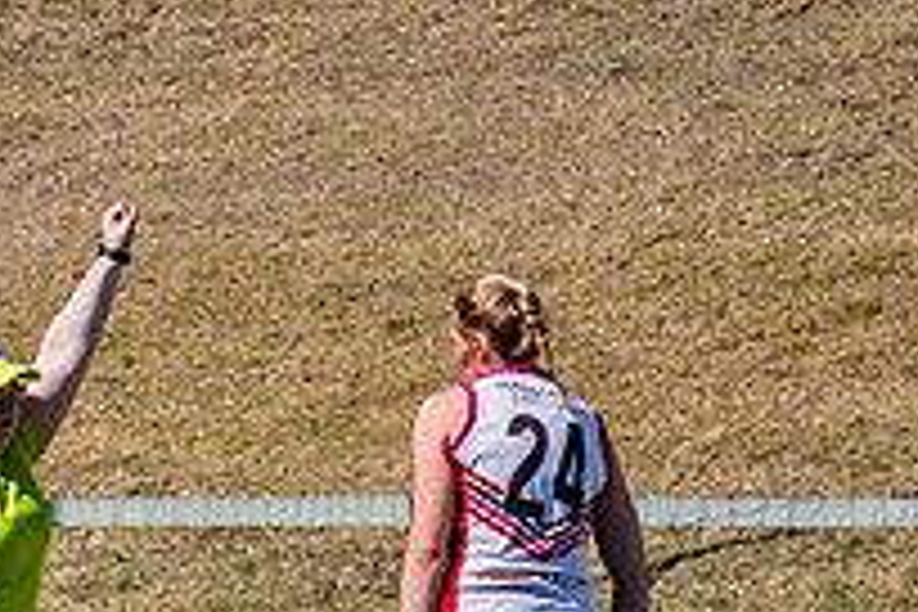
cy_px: 483
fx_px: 45514
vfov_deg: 0.8
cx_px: 253
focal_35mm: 1785
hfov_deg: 1.2
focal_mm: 420
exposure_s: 1/1600
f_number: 13
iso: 800
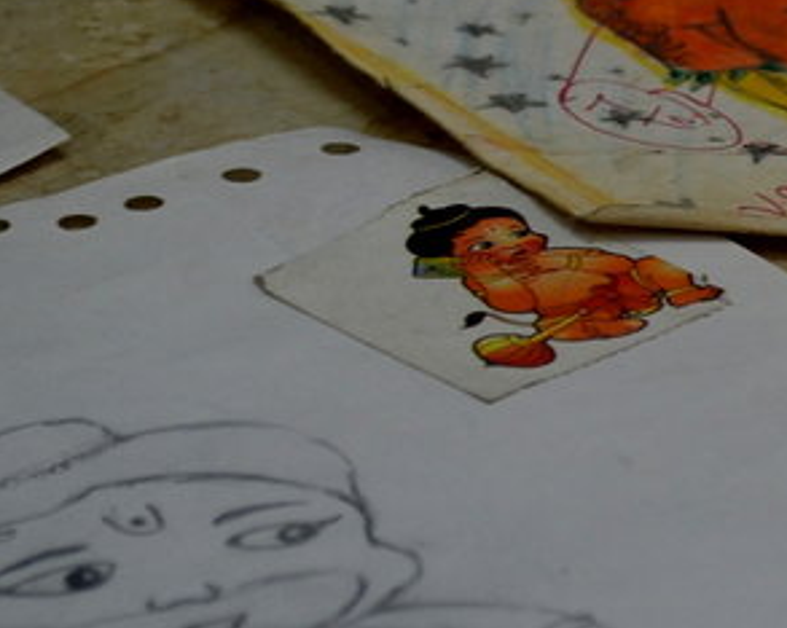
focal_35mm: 197
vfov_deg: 7.8
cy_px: 85
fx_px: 4586
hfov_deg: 9.7
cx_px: 854
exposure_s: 1/20
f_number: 5.3
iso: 400
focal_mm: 40
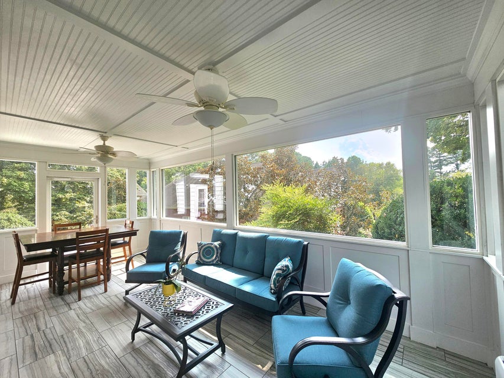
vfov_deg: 89.9
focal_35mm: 13
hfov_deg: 106.2
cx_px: 252
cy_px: 189
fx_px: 189
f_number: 2.2
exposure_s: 1/435
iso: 50
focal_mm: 2.2
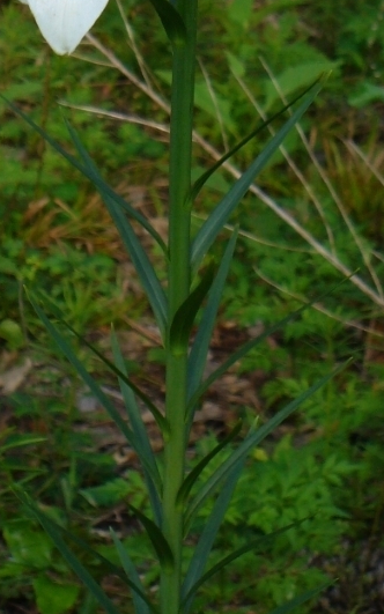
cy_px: -57
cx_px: 110
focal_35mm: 249
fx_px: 4168
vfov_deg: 8.4
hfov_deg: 5.3
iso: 80
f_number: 3.5
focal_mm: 17.2
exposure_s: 1/200
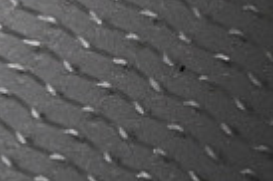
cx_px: 64
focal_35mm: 591
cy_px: -18
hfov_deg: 3.5
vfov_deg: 2.3
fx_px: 4476
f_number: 7.1
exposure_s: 1/80
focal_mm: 50
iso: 160
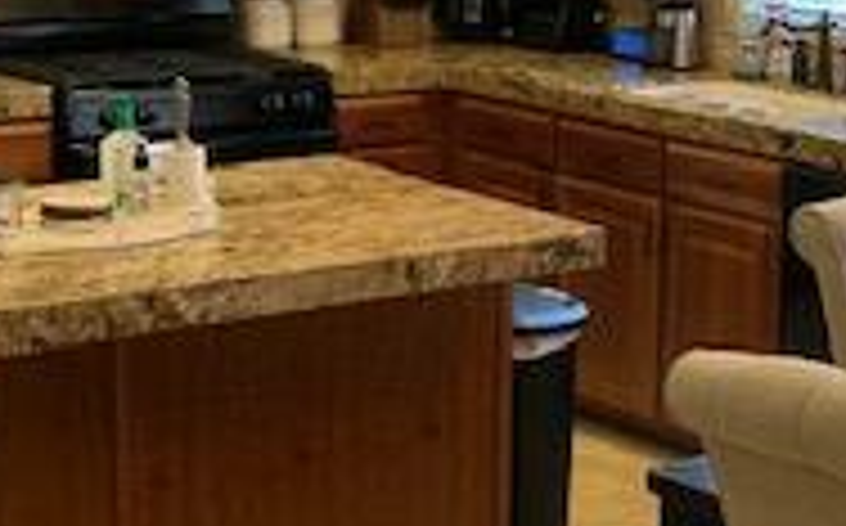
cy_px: 166
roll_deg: -1.6
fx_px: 2165
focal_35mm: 94
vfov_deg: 13.8
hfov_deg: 21.7
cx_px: 729
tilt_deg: -9.5
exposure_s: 1/60
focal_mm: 4.25
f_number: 1.8
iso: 250
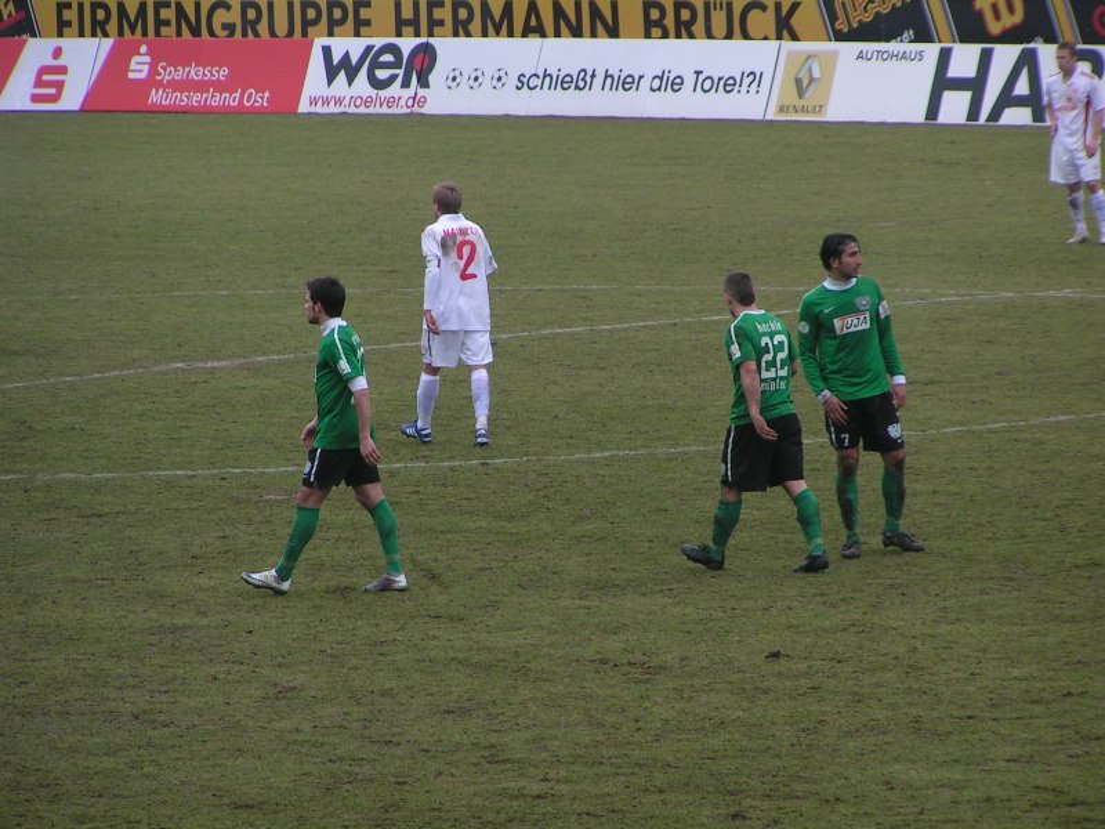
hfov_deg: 6.4
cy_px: 414
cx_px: 552
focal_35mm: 311
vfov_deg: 4.8
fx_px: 9928
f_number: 3.5
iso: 80
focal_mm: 47.6
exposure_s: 1/320
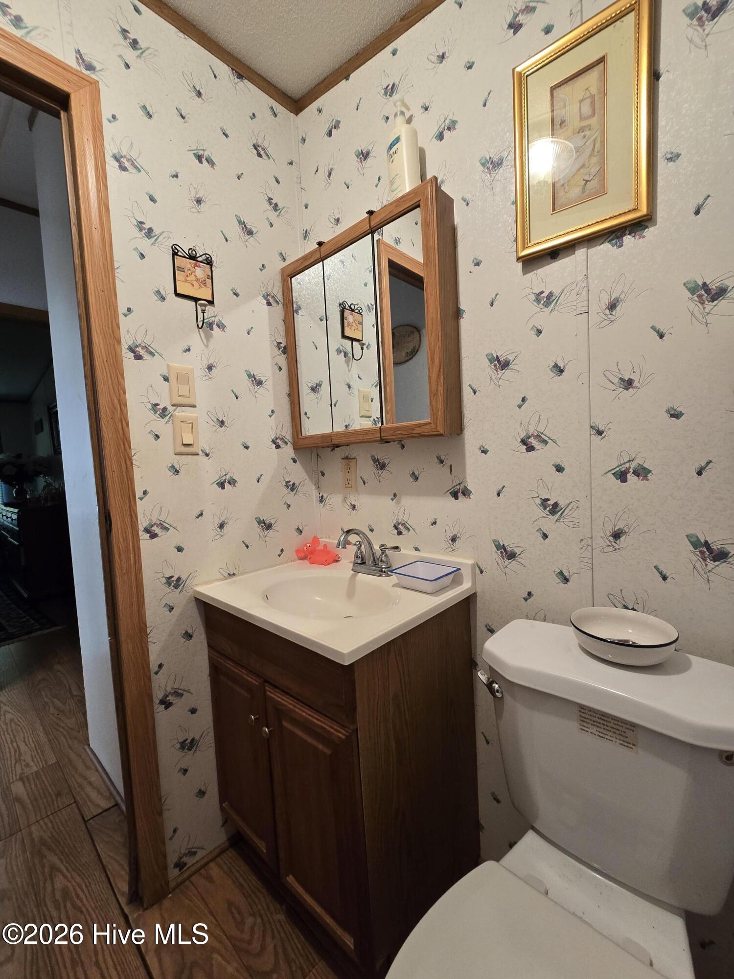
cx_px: 367
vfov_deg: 106.2
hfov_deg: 89.9
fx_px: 368
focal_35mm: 13
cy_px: 490
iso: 200
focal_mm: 2.2
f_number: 2.2
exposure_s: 1/60
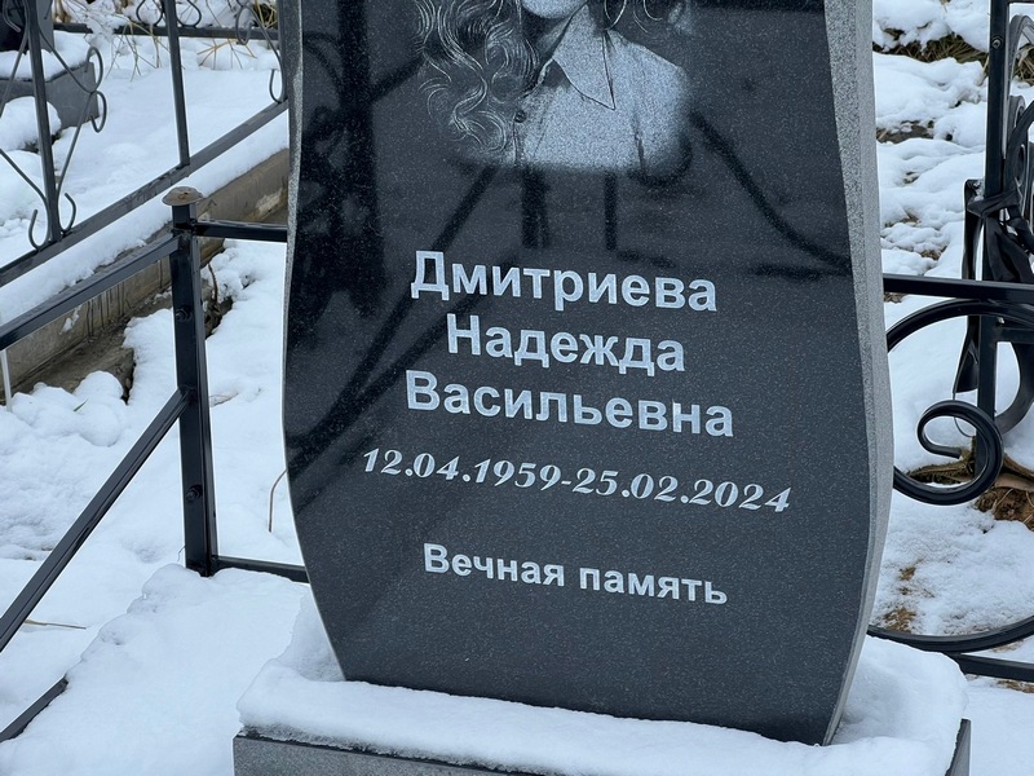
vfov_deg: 19.1
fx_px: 2300
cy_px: 388
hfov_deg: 25.3
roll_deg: +0.9
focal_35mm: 77
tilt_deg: -24.9
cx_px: 517
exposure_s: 1/99
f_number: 2.8
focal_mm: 9
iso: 32
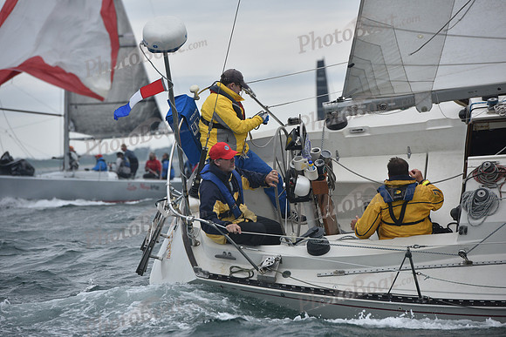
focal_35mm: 195
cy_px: 168
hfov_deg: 10.5
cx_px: 253
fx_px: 2741
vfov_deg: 7.0
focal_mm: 195
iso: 320
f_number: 5.6
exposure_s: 1/1000
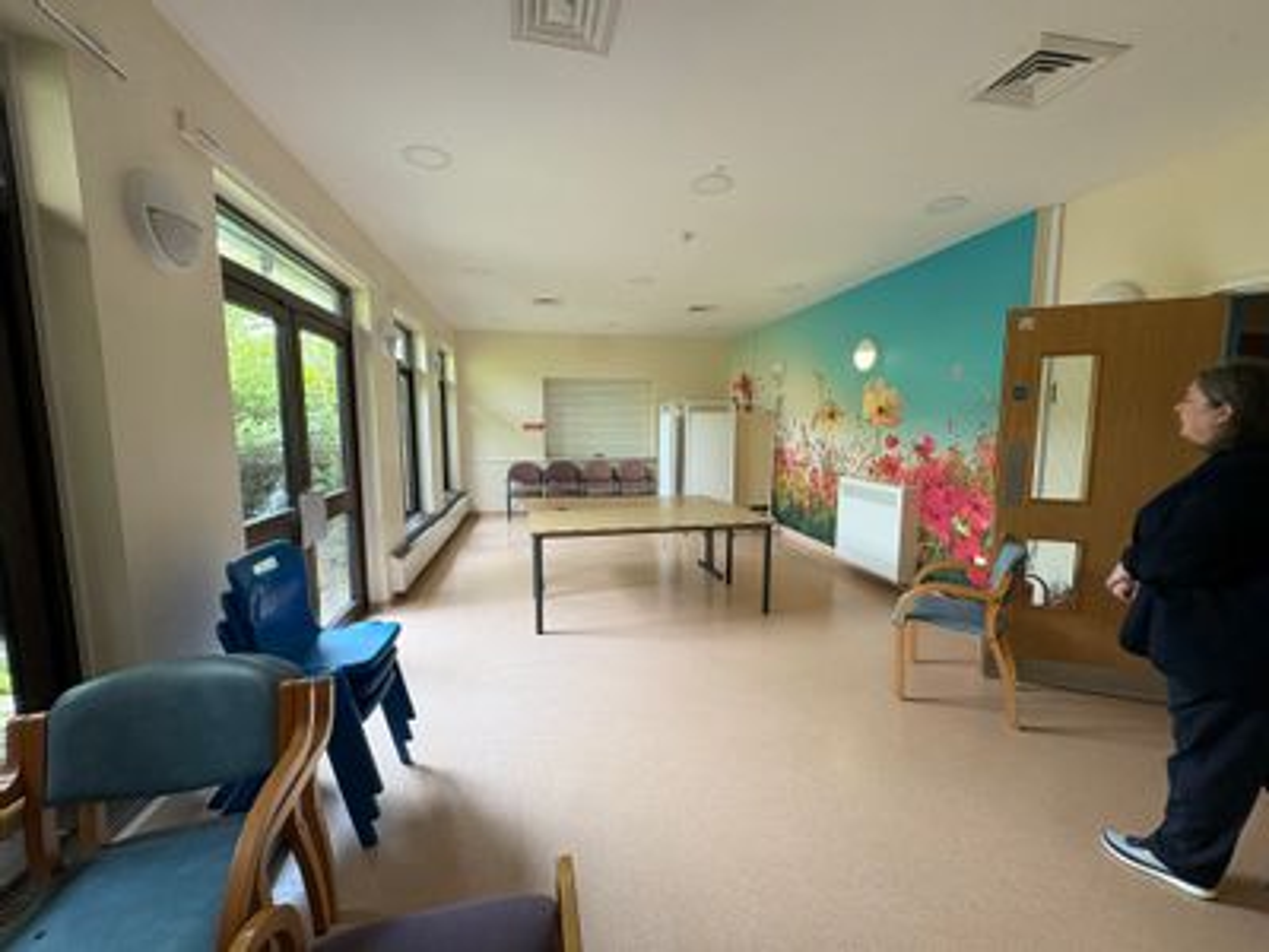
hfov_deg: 102.1
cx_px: 634
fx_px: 513
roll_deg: +0.1
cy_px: 476
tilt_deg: -5.8
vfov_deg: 85.7
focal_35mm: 14
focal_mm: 2.22
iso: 125
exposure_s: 1/99
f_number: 2.2
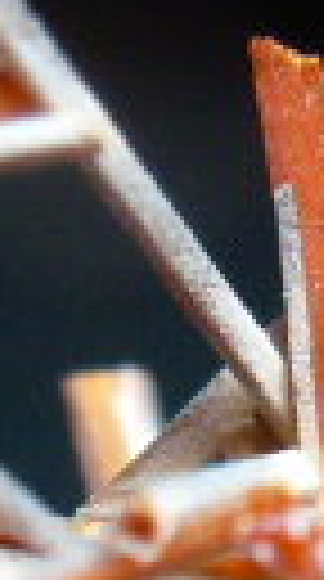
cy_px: 634
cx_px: 135
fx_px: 3411
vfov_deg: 9.6
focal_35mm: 222
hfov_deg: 5.4
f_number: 3.9
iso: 320
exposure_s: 1/80
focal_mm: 7.4
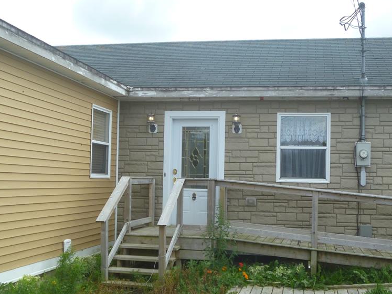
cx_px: 205
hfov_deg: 39.7
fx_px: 543
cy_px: 172
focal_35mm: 48
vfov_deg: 30.2
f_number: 3.5
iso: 80
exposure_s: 1/250
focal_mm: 6.3
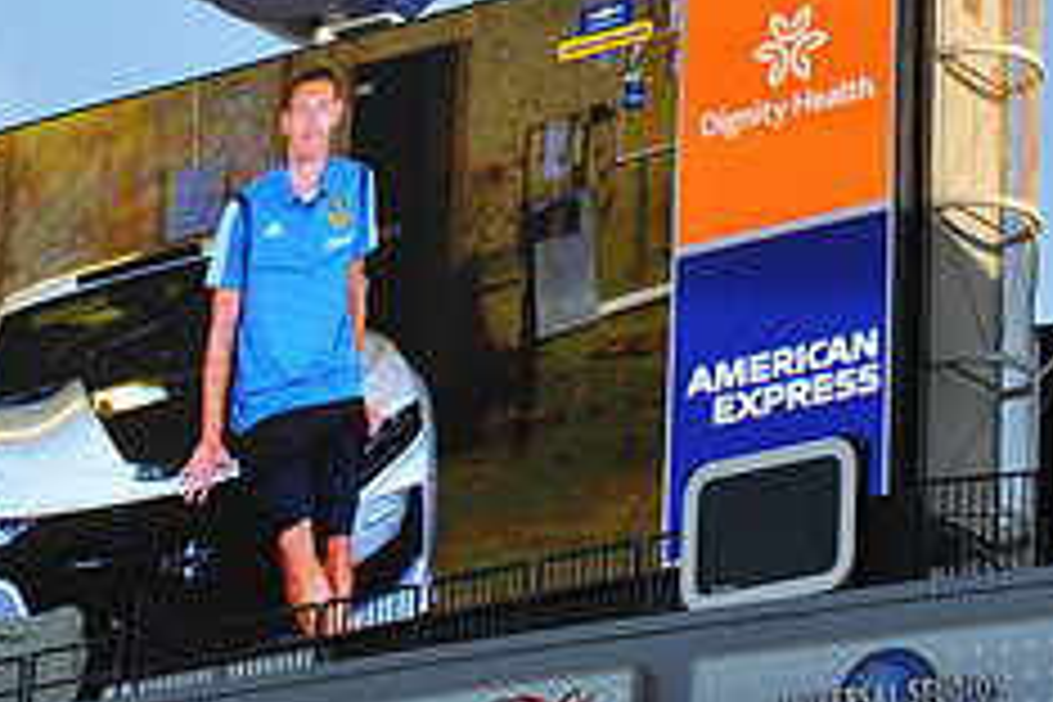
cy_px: 284
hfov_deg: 9.6
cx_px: 266
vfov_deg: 6.4
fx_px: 6230
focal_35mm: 213
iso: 1600
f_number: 14
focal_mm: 86
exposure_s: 1/800
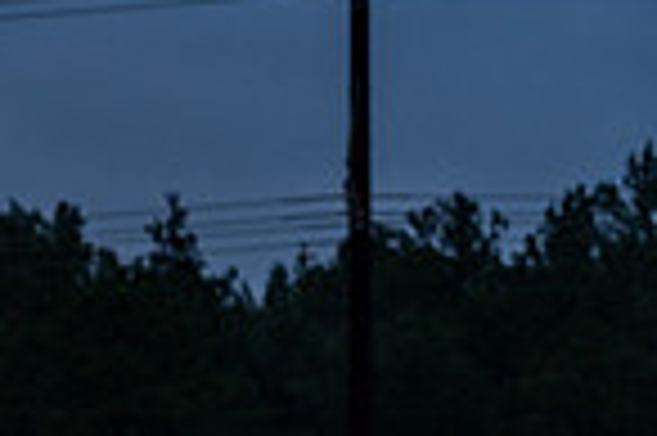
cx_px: 423
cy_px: 989
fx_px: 5050
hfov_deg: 7.4
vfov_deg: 4.8
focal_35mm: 277
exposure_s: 1/125
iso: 800
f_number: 4.5
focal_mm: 90
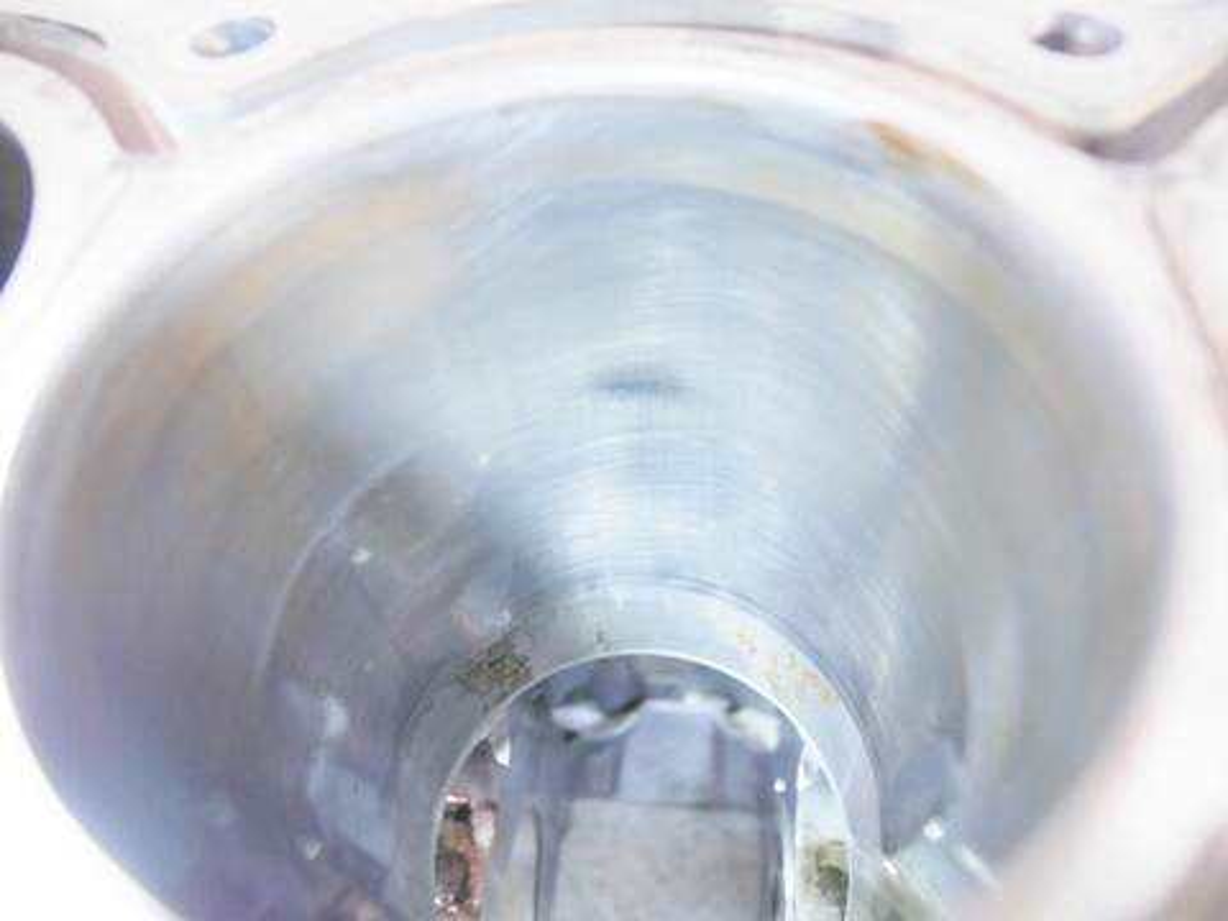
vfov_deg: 56.8
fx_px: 851
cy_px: 460
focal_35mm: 24
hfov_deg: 71.6
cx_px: 614
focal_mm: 12
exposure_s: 1/60
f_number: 3.5
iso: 1250
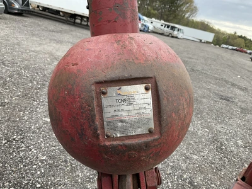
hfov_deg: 61.7
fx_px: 211
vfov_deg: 48.2
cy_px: 94
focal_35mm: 29
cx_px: 126
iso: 25
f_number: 1.8
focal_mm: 3
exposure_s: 1/389
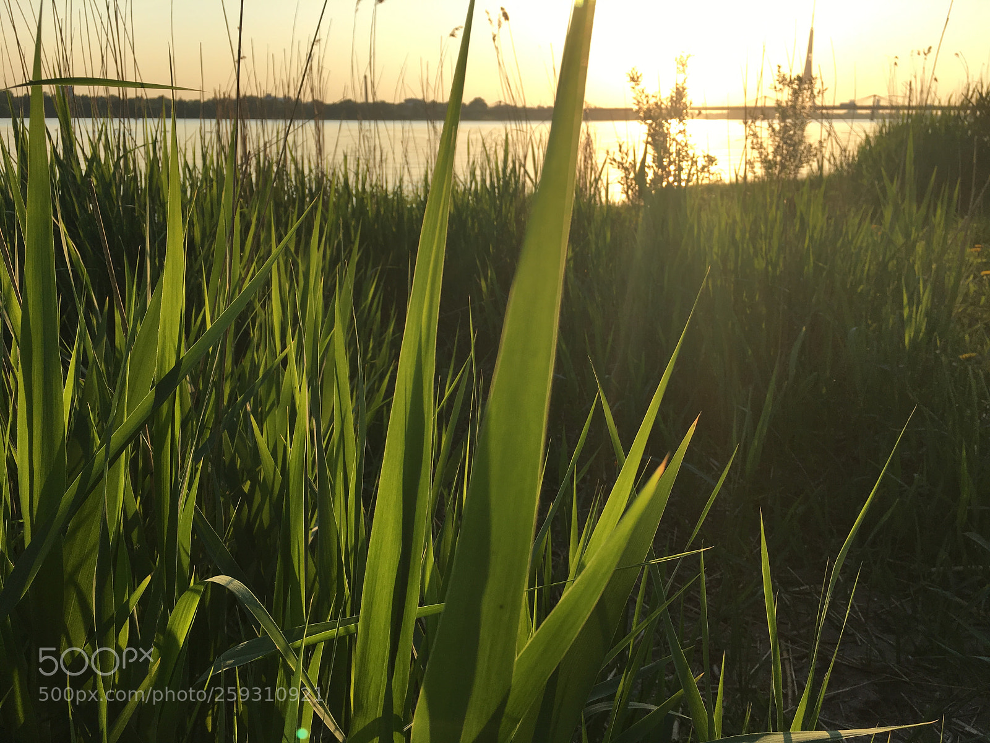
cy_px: 372
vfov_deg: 48.2
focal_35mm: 29
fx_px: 829
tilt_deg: -15.8
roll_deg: +0.9
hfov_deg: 61.7
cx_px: 495
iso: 25
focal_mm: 4.15
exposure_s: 1/785
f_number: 2.2
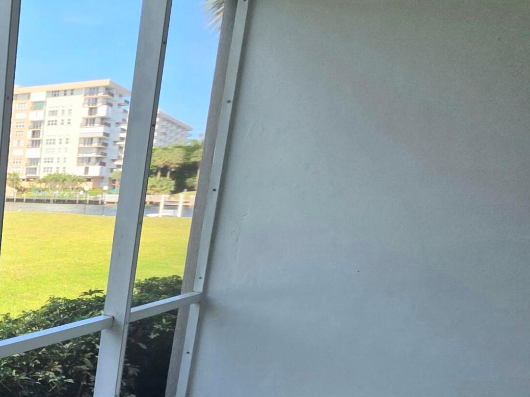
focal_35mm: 36
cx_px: -182
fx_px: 551
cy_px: 326
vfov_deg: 38.0
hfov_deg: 34.0
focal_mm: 2.2
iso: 40
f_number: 1.9
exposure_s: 1/526
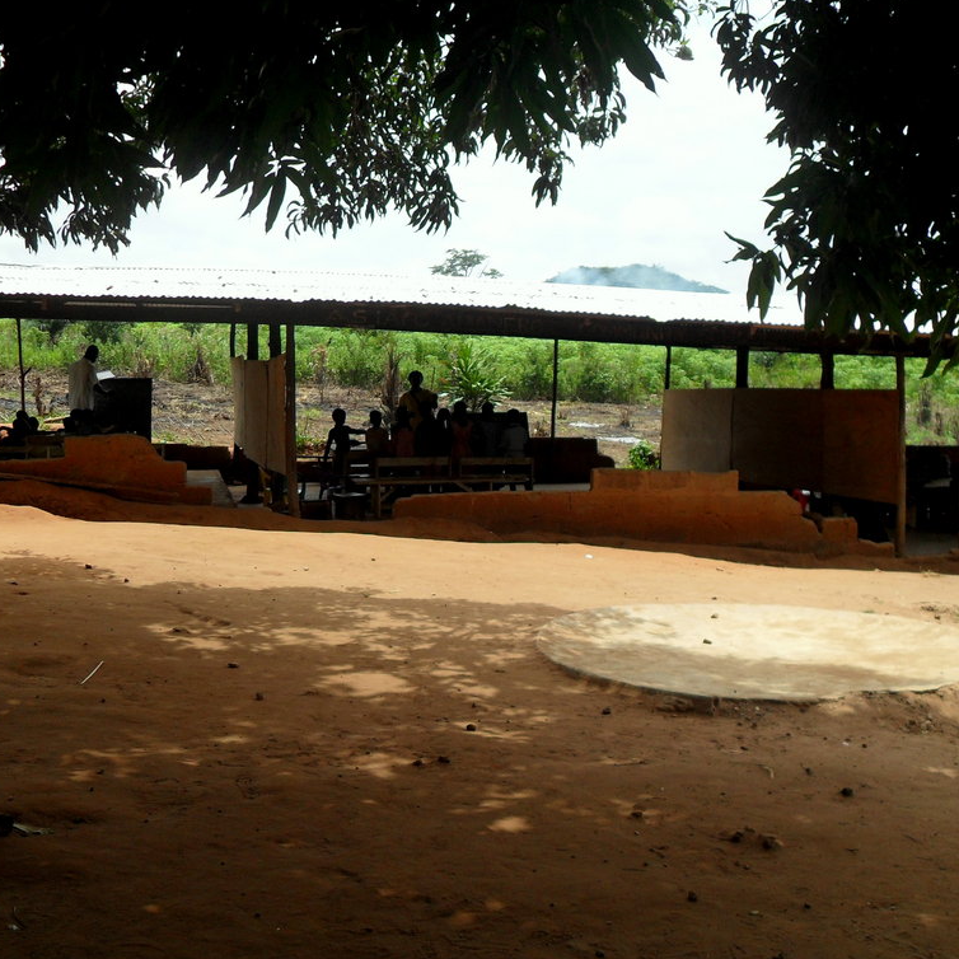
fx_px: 1316
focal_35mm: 42
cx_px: 431
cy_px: 482
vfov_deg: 40.0
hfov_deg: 40.0
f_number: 8.9
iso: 100
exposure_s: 1/125
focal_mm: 6.2
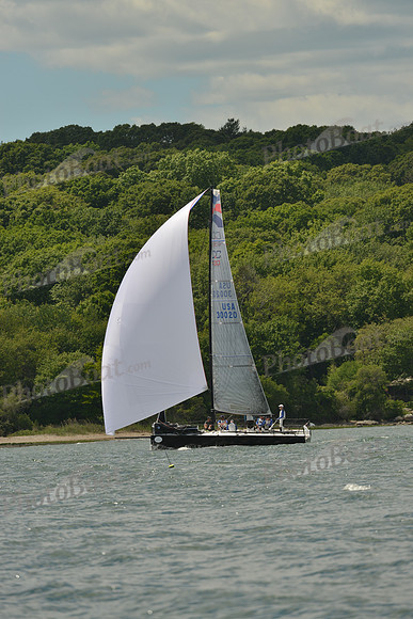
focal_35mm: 400
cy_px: 310
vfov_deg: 5.2
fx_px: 6879
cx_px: 206
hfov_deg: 3.4
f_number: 8
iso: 200
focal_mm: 400
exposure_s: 1/800
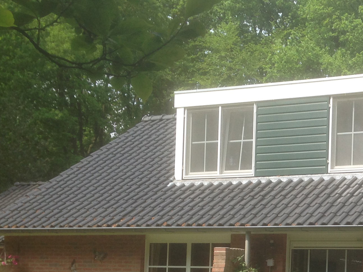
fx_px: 870
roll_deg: -1.8
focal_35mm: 83
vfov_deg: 17.5
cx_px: 372
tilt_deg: +1.4
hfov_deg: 22.6
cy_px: 248
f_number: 2.4
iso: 50
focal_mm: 4.12
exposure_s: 1/484
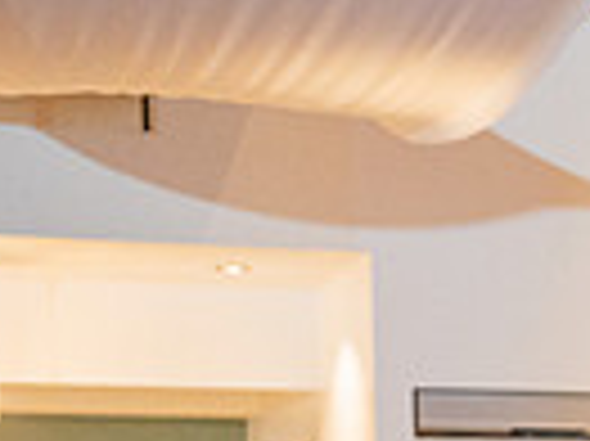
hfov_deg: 10.3
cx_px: 1126
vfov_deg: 7.9
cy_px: 866
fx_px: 3048
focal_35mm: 179
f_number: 4
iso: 3200
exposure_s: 1/200
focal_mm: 42
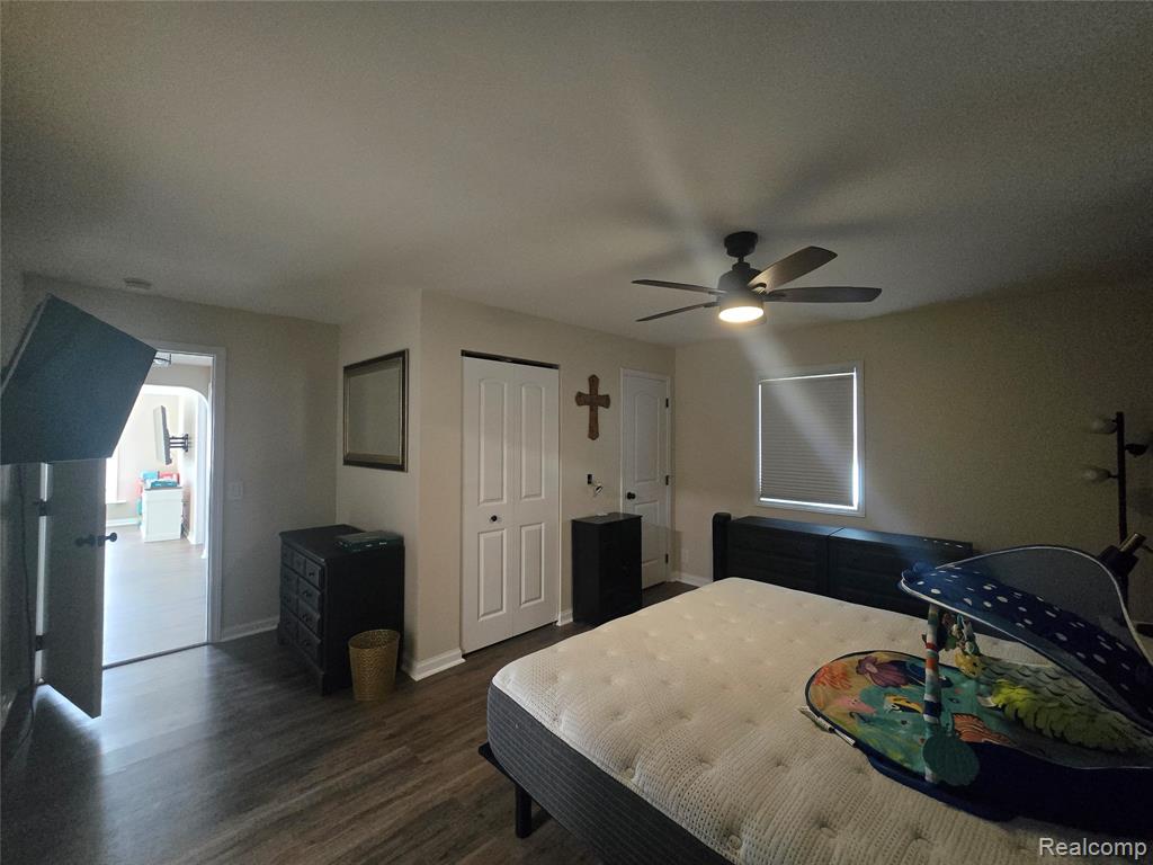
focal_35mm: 13
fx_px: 433
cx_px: 576
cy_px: 432
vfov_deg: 89.9
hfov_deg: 106.2
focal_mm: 2.2
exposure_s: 1/60
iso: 1250
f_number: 2.2
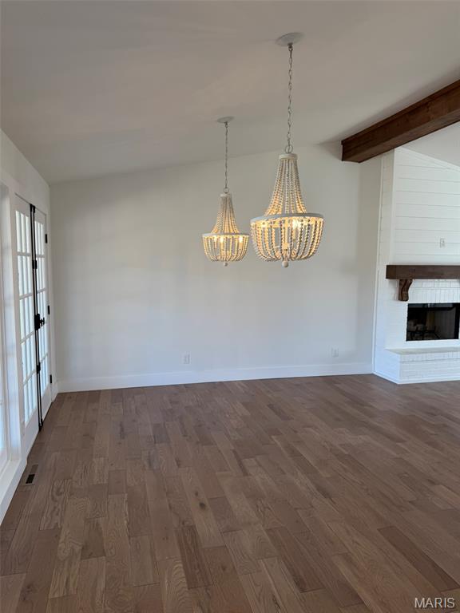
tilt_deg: -3.1
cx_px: 230
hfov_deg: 56.8
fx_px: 425
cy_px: 306
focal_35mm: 24
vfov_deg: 71.6
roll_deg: -0.6
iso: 80
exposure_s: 1/194
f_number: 1.78
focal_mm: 6.76
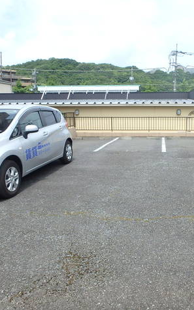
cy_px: 156
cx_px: 152
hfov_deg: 40.4
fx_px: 254
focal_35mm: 30
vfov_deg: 62.9
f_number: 3.5
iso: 125
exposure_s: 1/800
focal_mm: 3.7
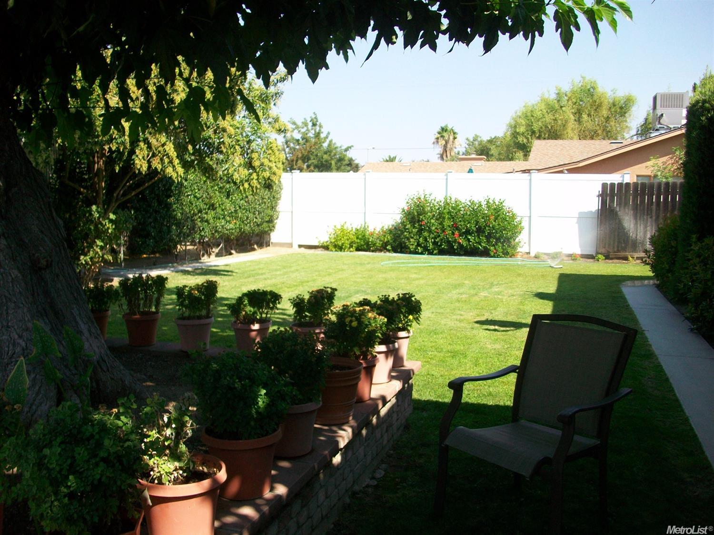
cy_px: 268
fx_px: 660
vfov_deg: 44.1
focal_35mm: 32
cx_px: 357
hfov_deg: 56.8
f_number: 2.8
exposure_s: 1/500
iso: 64
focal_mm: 5.7
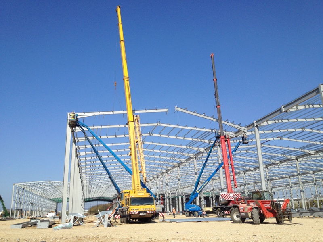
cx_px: 162
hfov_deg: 52.6
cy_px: 121
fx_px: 327
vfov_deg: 40.7
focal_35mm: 35
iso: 64
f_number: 2.4
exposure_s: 1/2404
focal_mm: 4.28
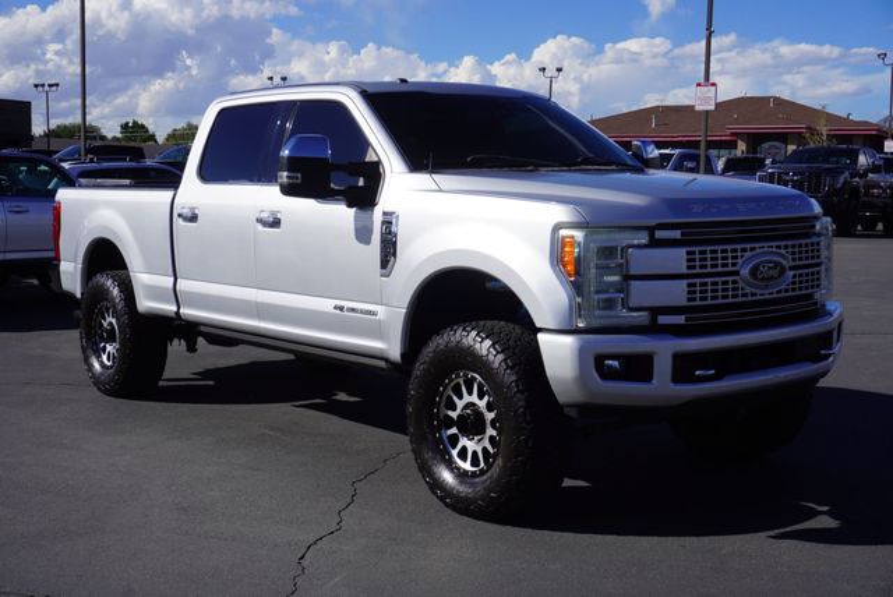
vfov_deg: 28.1
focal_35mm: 48
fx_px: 1192
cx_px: 446
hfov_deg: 41.1
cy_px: 298
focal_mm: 32
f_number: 11
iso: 100
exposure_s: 1/250
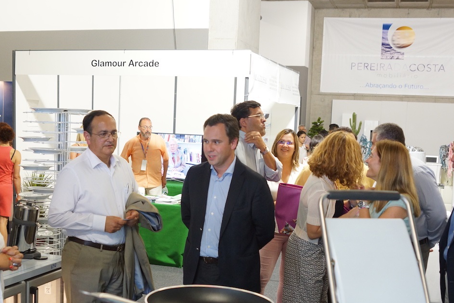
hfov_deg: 40.3
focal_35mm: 49
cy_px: 203
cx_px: 208
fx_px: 618
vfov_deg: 27.4
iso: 800
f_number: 2.8
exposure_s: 1/50
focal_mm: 24
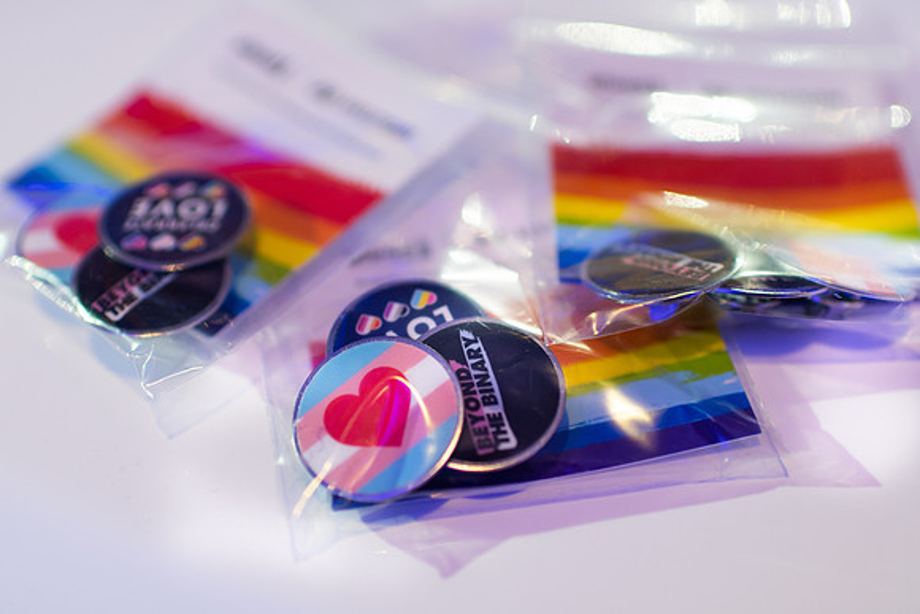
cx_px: 460
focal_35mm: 52
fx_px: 1342
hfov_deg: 37.8
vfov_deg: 25.8
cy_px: 307
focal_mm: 35
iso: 320
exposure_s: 1/125
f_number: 2
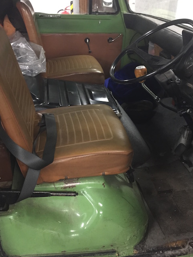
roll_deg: -1.2
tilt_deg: -31.3
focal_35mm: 34
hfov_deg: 41.8
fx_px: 253
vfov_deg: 53.9
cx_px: 95
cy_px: 135
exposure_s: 1/15
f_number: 2.2
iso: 250
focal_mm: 4.15
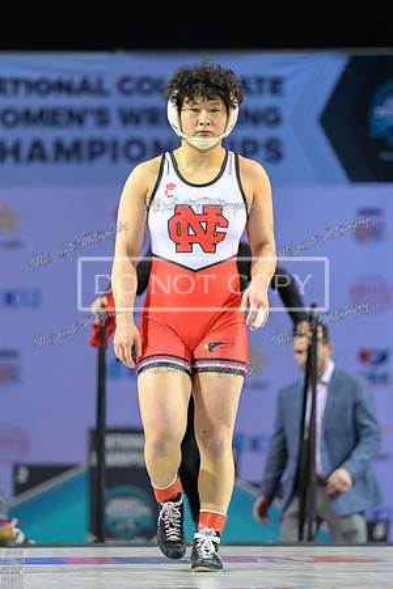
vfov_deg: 8.9
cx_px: 165
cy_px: 289
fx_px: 3808
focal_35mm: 233
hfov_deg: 5.9
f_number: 2.8
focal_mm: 145
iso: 5000
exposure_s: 1/1000
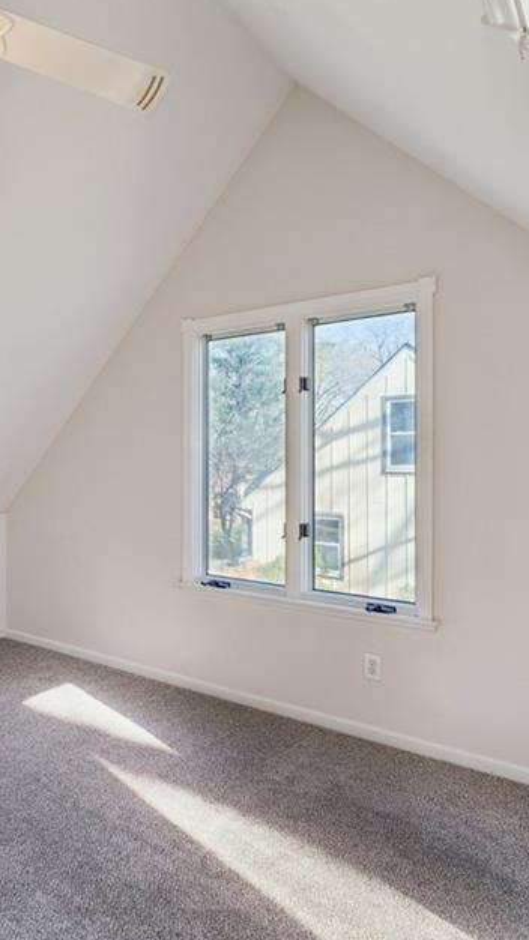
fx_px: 599
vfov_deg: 76.3
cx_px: 132
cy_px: 479
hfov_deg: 46.0
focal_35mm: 24
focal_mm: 14
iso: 400
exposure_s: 1/30
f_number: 13
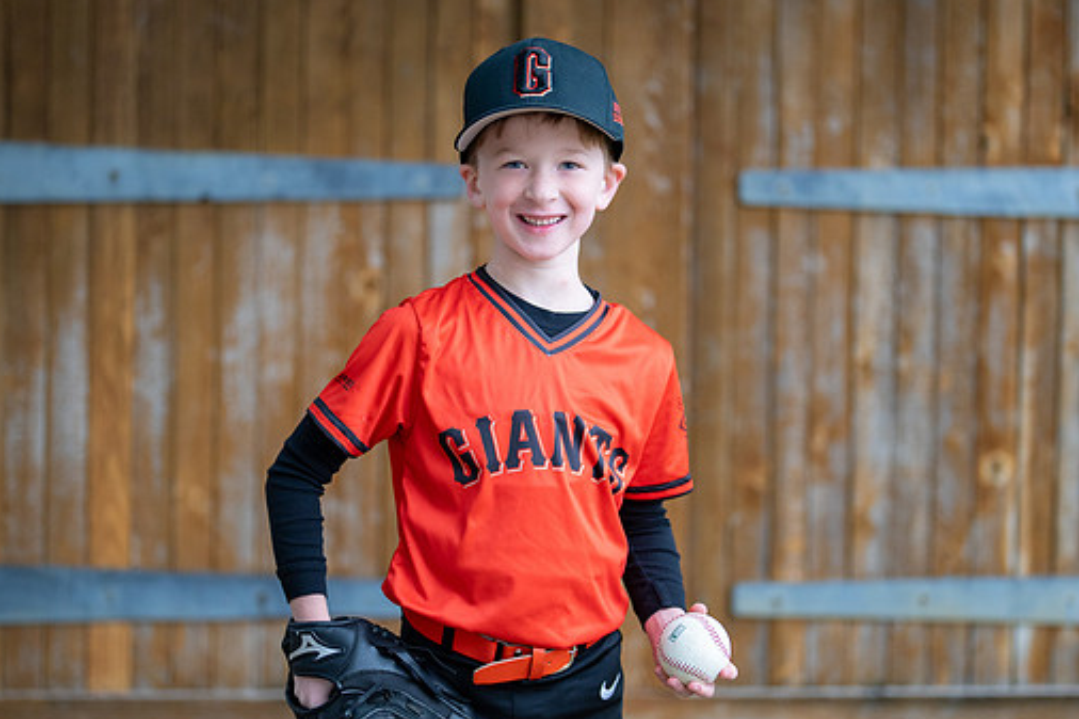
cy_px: 381
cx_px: 539
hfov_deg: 27.7
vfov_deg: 18.7
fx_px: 2187
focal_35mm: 73
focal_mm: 50
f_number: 1.2
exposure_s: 1/800
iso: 400
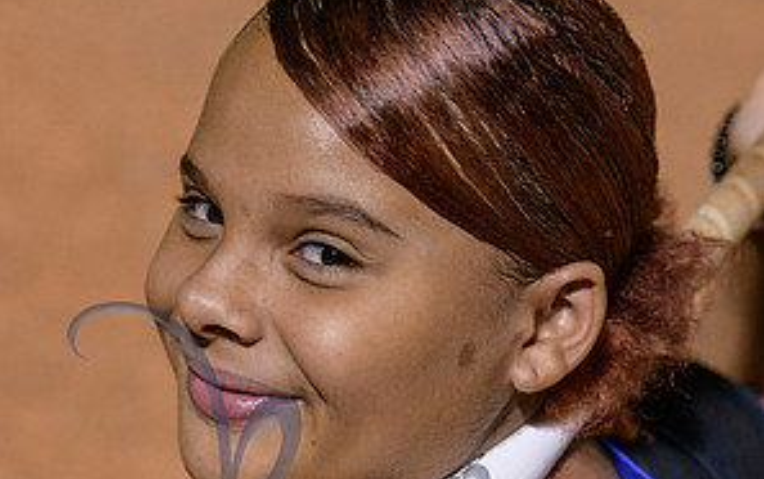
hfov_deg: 19.3
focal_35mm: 108
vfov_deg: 12.0
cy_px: 502
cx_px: 383
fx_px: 2250
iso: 4000
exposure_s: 1/250
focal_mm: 70
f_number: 5
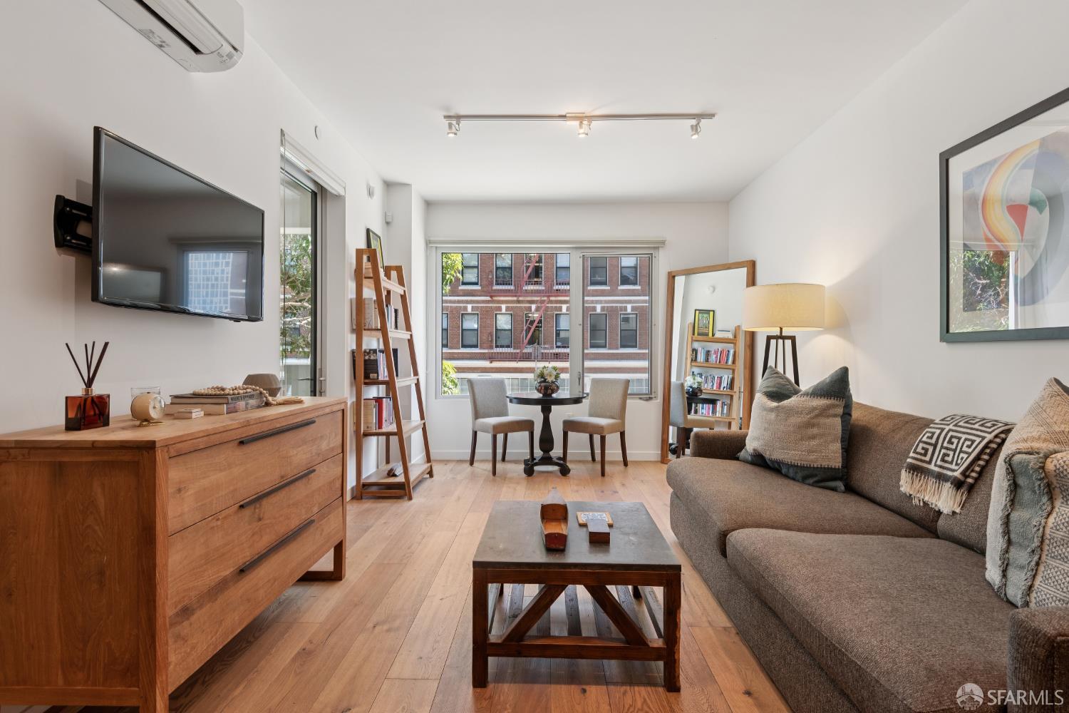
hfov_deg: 93.3
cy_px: 356
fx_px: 505
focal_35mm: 17
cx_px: 534
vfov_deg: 70.4
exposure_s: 1/25
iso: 400
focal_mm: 17
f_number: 8
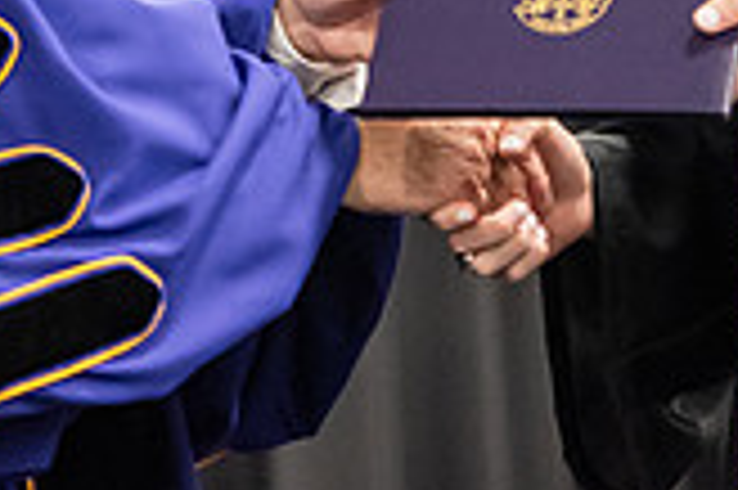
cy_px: -339
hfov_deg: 5.3
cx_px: 414
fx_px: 7966
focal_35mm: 389
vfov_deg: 3.5
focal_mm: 110
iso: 3200
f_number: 3.2
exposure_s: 1/200
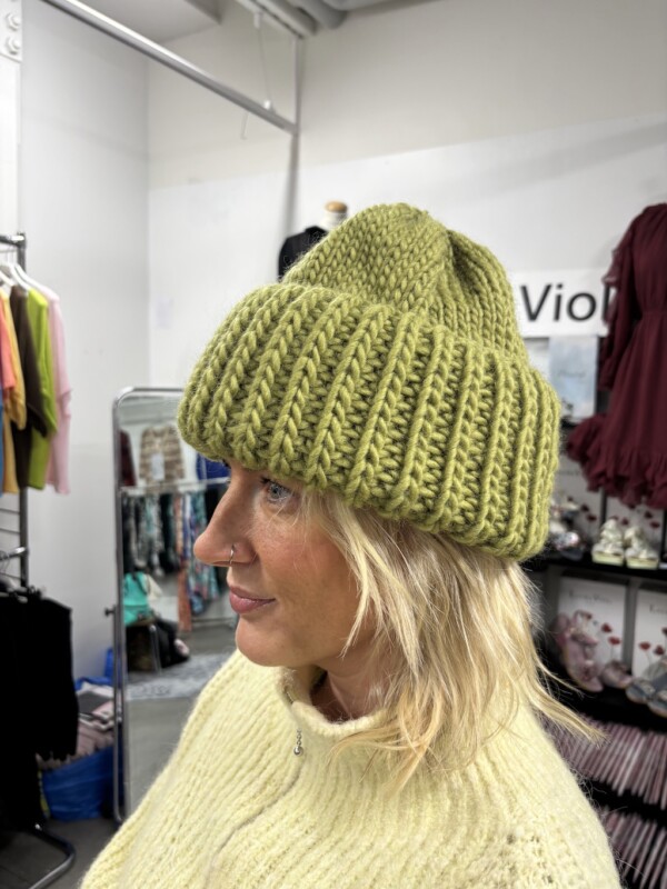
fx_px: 668
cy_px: 444
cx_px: 334
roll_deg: -2.3
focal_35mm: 26
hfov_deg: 53.1
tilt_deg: -6.9
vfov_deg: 67.3
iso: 80
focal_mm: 5.96
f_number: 1.6
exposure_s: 1/50
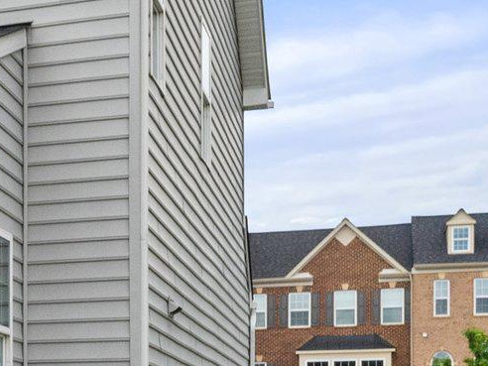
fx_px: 1523
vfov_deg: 13.7
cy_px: 217
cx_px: -375
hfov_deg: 15.7
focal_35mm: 108
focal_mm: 18
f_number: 8
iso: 800
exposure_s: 1/1000
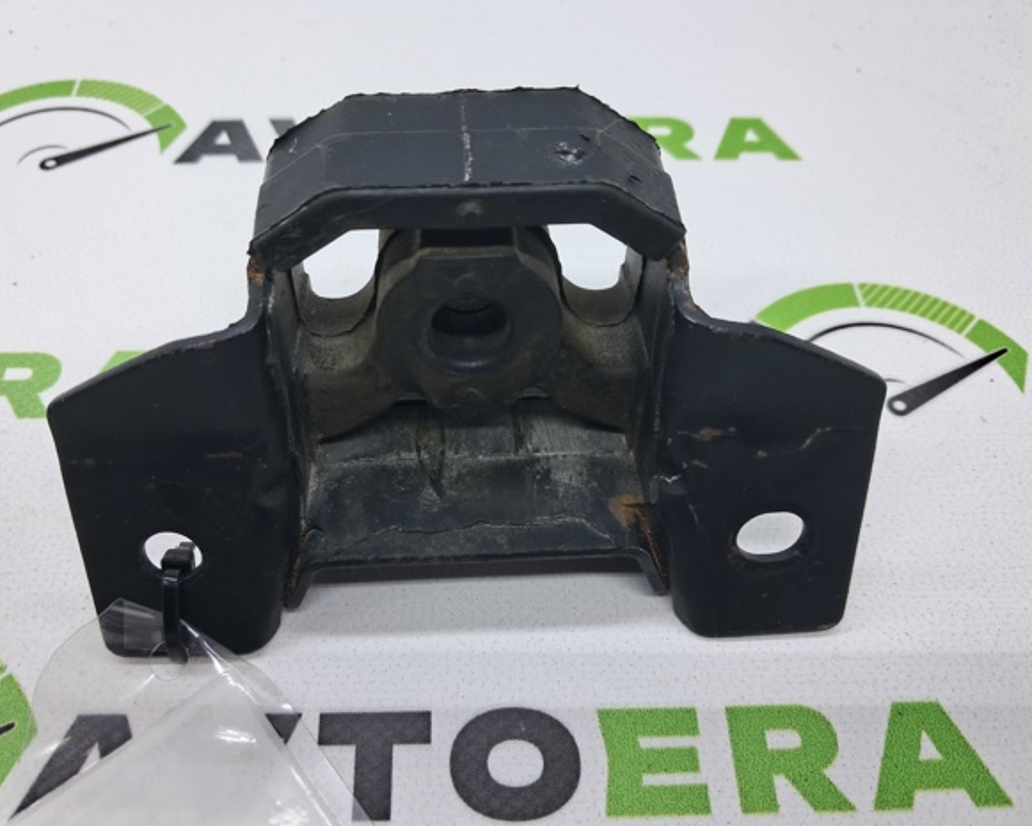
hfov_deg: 60.4
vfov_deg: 50.0
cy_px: 415
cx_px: 485
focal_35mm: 29
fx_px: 886
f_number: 1.8
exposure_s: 1/100
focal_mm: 4
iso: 50
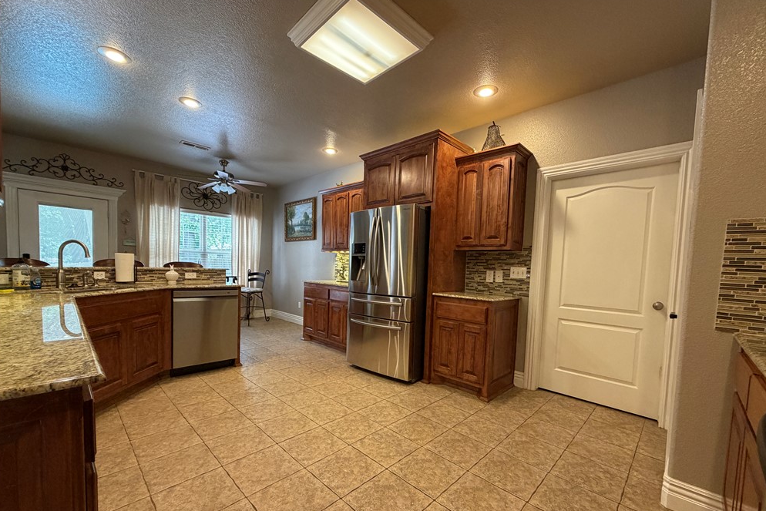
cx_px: 386
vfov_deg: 77.0
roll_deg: -1.4
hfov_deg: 100.4
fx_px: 319
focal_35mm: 15
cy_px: 285
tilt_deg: -3.1
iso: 250
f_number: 2.2
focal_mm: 2.22
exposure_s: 1/60
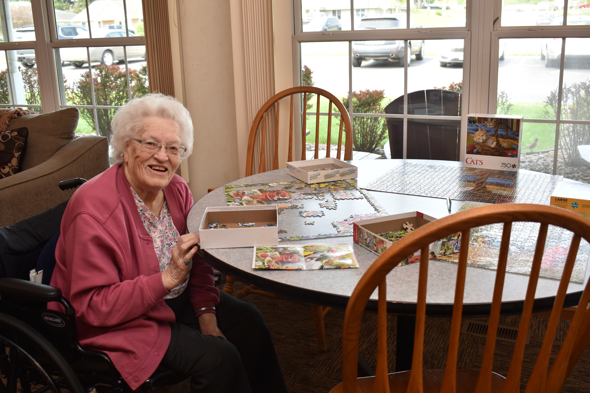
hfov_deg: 53.1
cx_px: 295
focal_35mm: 36
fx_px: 590
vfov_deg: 36.9
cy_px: 196
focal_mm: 24
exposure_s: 1/80
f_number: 5.6
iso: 320
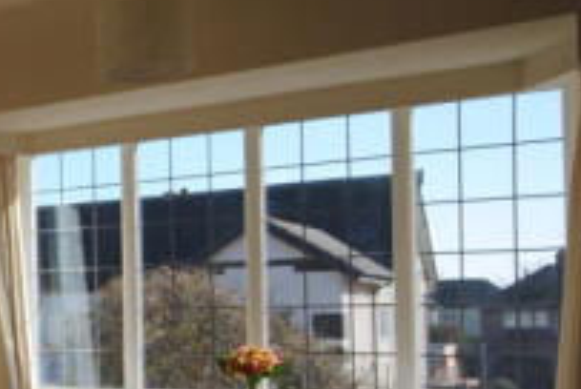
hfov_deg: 24.7
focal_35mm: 63
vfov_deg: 21.5
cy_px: 305
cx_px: -293
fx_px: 1012
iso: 100
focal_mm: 13
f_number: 7.1
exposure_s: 1/200
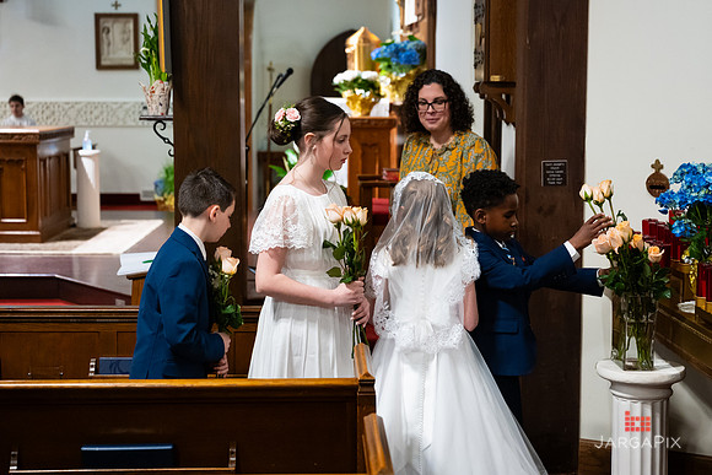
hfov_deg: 35.5
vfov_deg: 24.1
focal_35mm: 56
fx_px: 1110
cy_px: 229
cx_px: 369
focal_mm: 52
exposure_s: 1/160
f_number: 3.2
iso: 3200
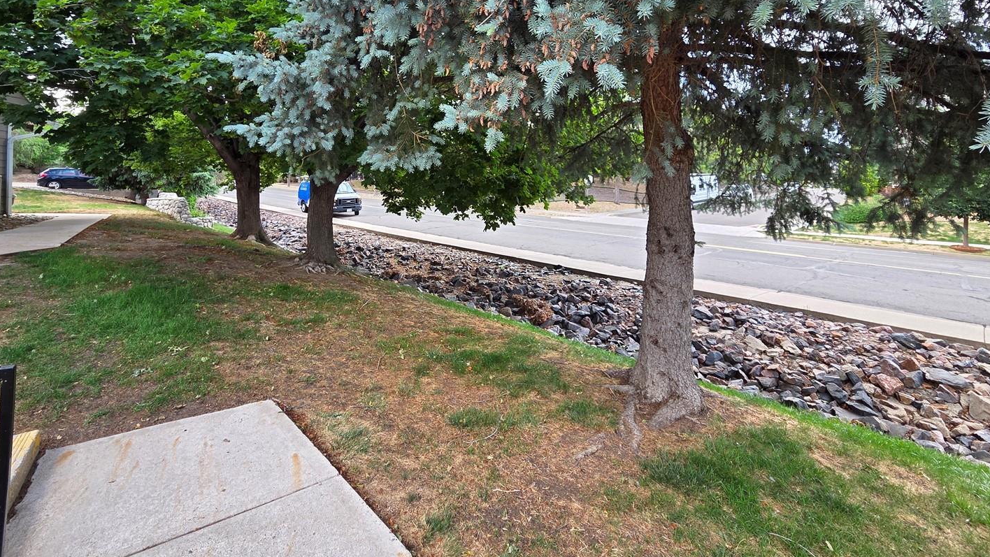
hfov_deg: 99.3
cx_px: 478
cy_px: 171
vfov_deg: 64.8
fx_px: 420
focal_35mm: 16
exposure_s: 1/120
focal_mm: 2.2
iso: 50
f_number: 2.2
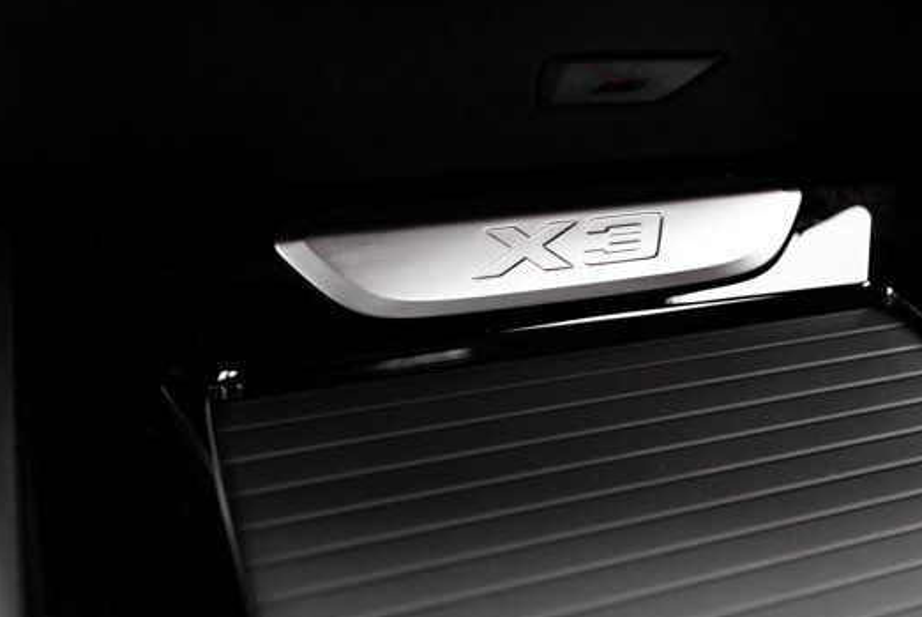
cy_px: 328
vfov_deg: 27.6
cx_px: 556
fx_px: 1256
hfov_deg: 40.1
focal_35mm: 49
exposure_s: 1/200
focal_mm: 40
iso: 640
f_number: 5.6
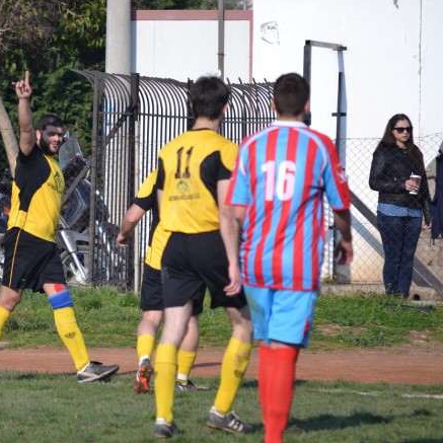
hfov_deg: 4.5
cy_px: 221
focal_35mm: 385
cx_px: 112
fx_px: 5574
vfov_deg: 4.6
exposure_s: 1/1250
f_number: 5.6
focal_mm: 200
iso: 400
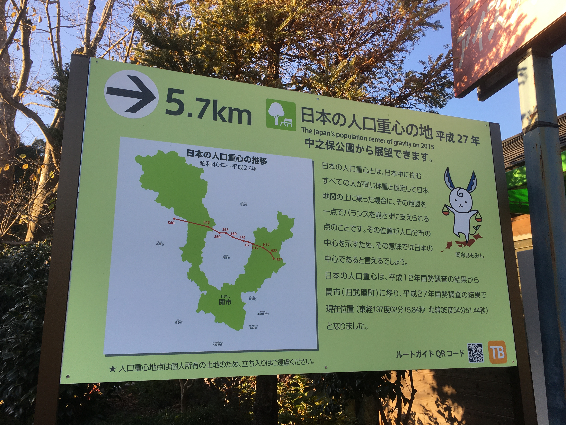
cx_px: 290
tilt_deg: +13.7
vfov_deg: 46.8
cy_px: 208
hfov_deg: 60.0
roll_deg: -0.2
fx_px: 490
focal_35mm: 30
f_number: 2.2
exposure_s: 1/310
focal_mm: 4.15
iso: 25
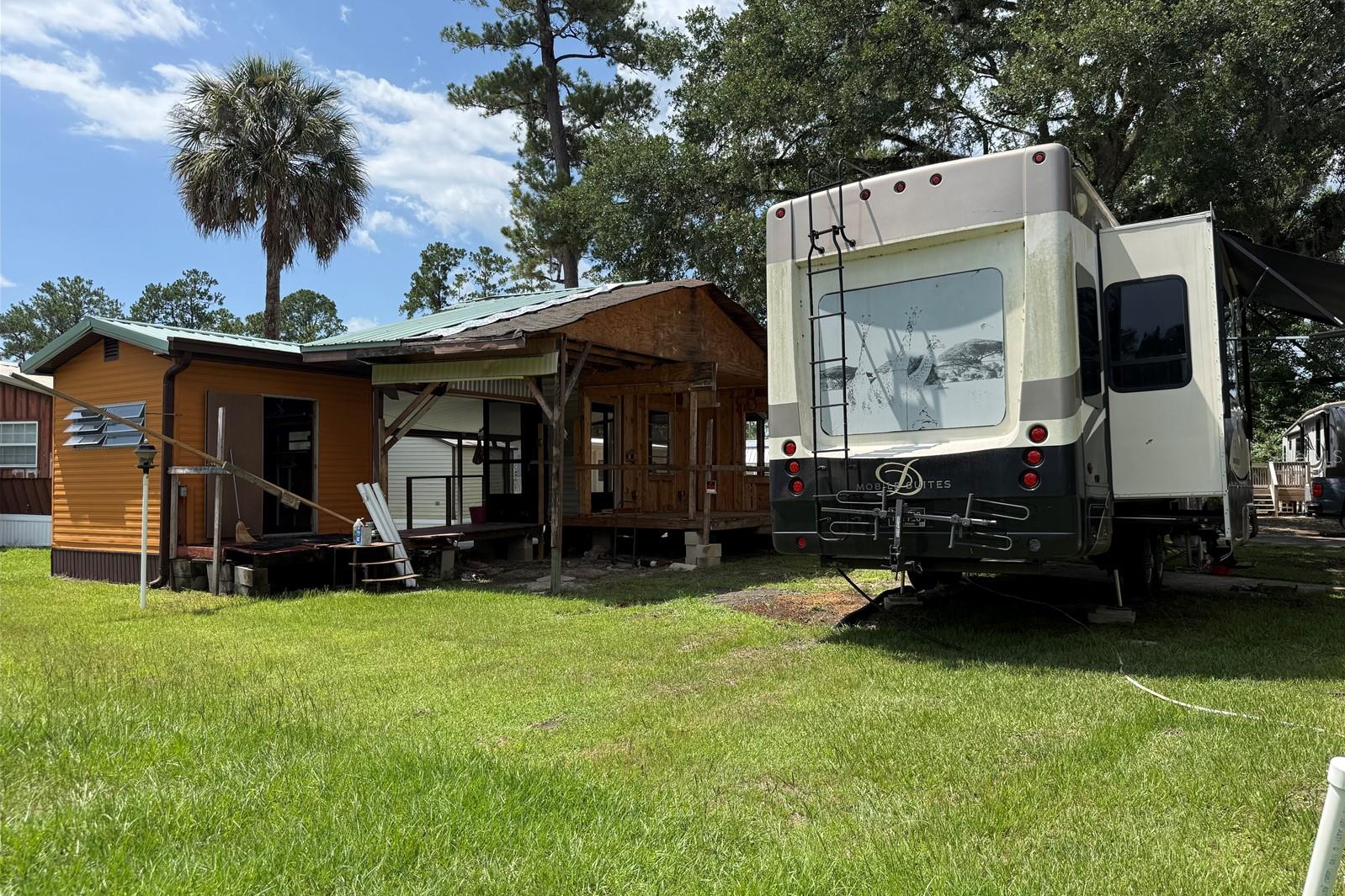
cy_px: 456
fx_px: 934
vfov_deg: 51.3
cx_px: 672
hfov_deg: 71.5
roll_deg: +0.6
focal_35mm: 25
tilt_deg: +1.8
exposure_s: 1/3584
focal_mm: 6.76
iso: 80
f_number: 1.78
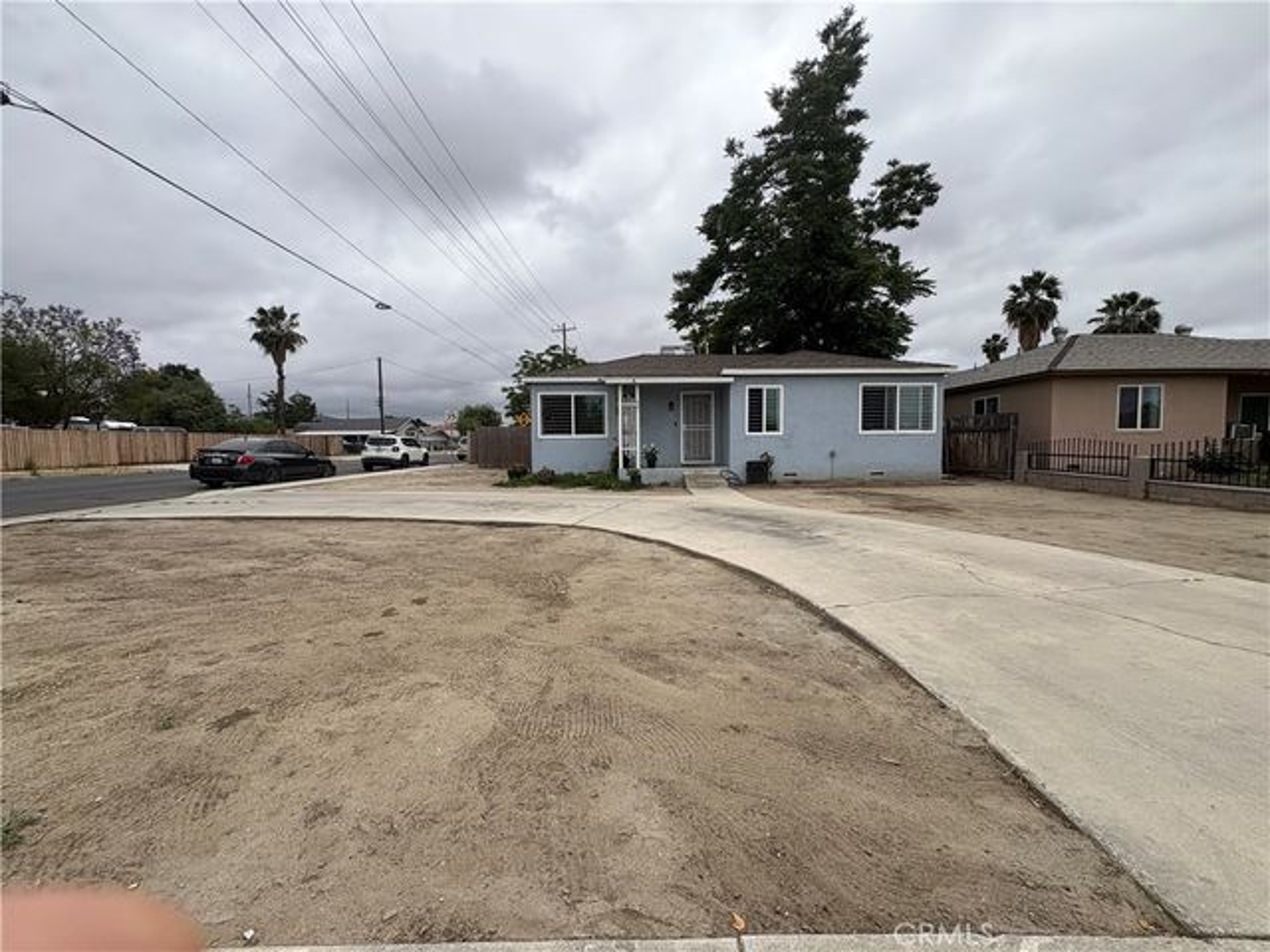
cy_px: 476
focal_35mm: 14
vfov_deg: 85.7
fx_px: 514
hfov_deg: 102.1
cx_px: 635
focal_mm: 2.22
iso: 50
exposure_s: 1/2415
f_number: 2.2
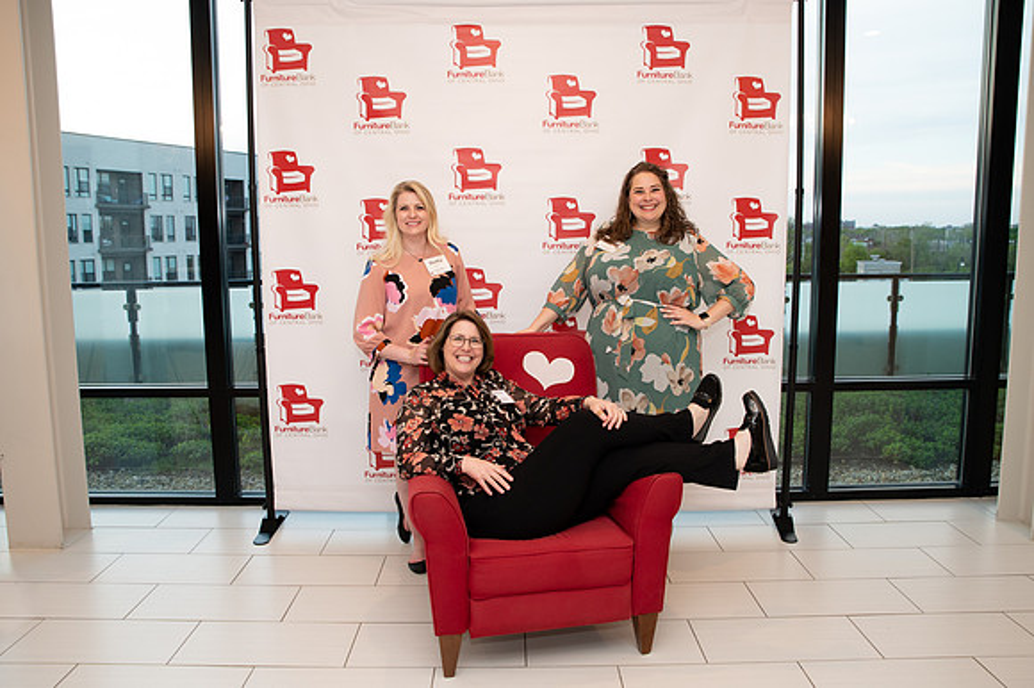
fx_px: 748
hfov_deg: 69.3
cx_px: 510
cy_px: 336
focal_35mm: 26
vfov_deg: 49.4
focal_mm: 24
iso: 800
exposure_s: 1/125
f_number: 4
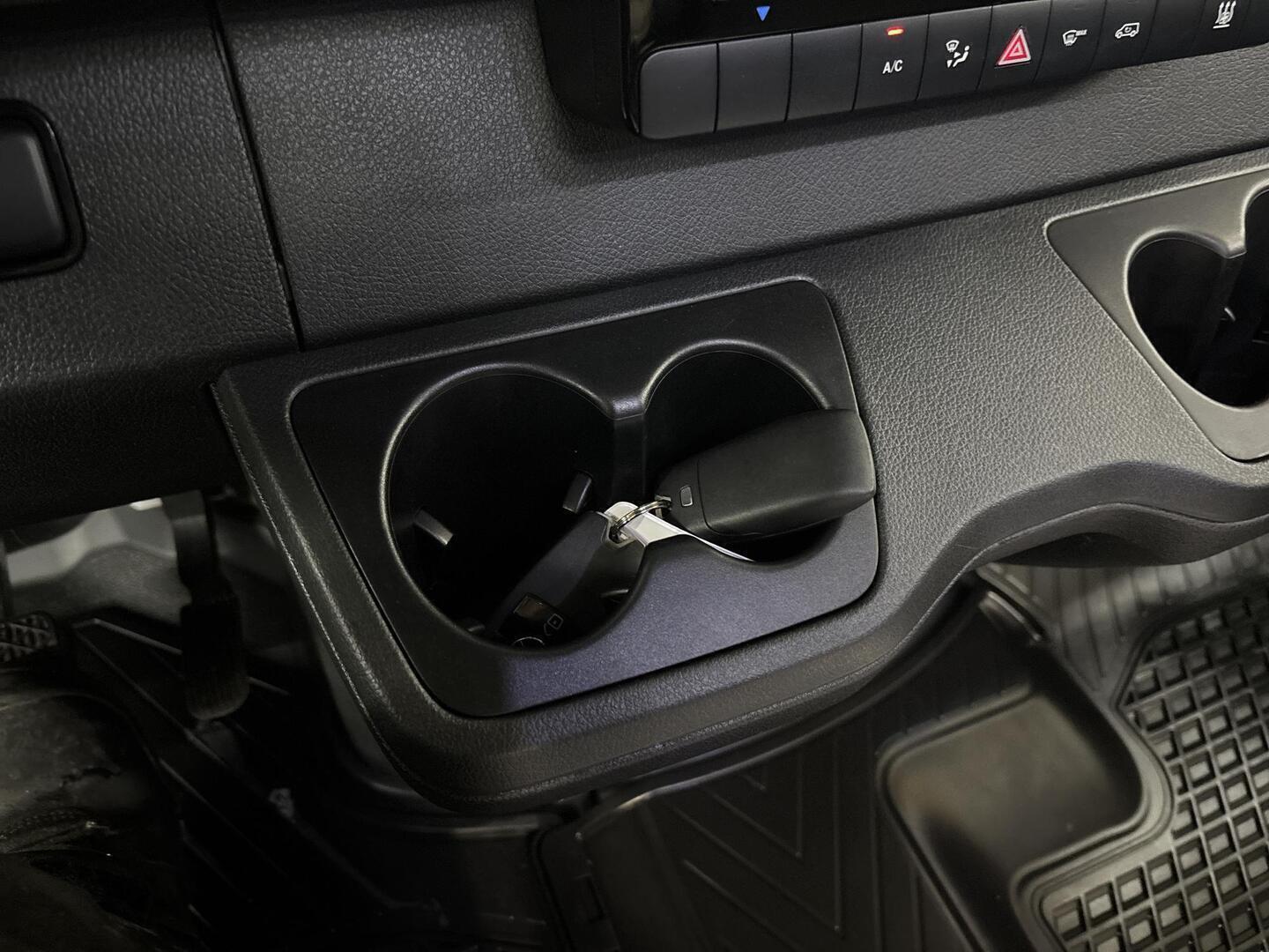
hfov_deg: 67.3
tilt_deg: -40.3
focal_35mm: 26
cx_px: 634
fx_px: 953
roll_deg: -1.3
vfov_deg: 53.1
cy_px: 476
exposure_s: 1/17
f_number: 1.6
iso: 1000
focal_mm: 5.96
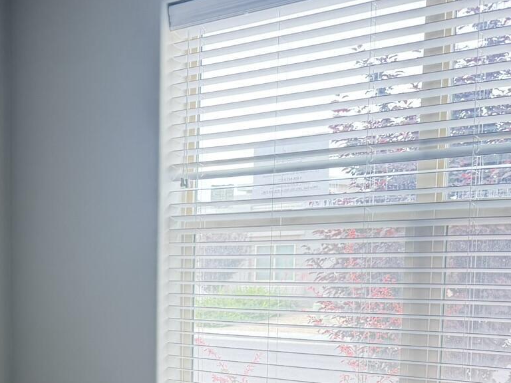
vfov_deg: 22.1
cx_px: 4
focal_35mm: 64
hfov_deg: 28.5
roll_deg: +1.2
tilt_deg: -7.3
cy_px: 381
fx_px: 945
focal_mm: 6.76
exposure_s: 1/105
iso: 200
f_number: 1.78
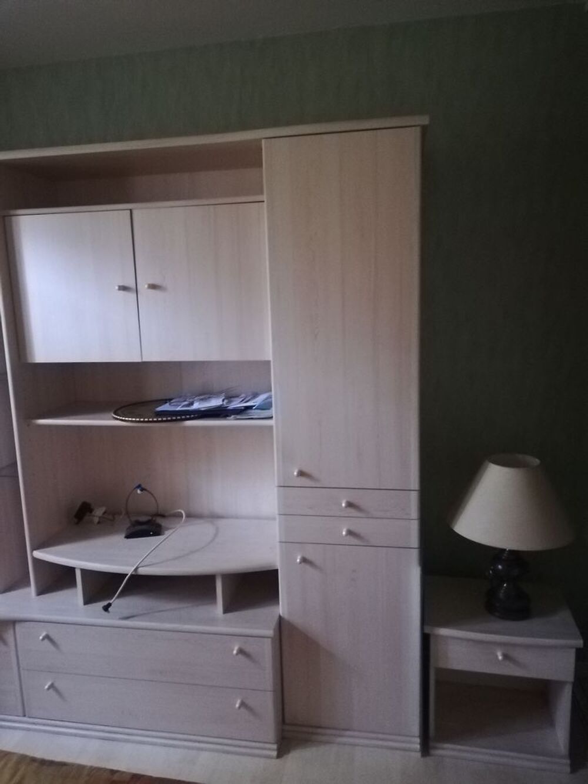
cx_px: 294
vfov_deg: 65.3
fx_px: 611
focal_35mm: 27
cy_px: 392
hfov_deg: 51.4
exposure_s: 1/16.7
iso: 1250
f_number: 2.2
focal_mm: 3.81
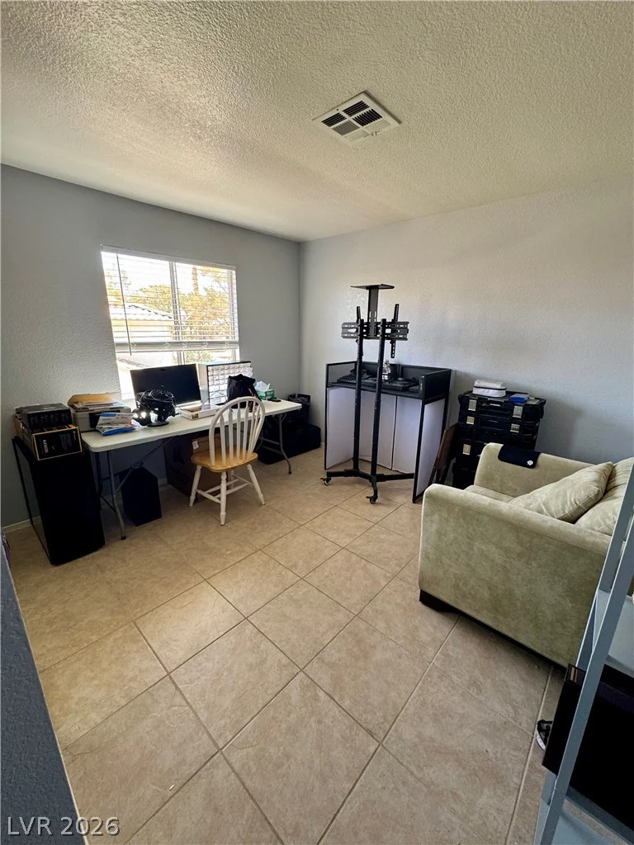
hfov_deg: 85.7
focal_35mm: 14
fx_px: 342
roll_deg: -0.7
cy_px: 422
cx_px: 317
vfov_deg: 102.1
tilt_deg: -15.6
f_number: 2.2
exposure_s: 1/99
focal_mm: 2.22
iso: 200
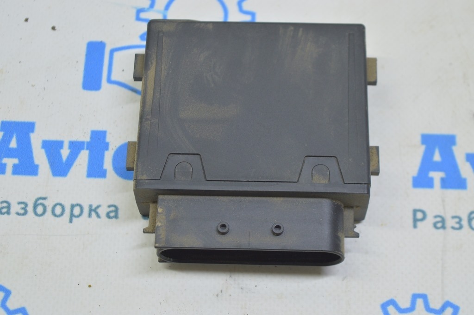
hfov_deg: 24.6
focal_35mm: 82
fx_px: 1085
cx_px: 237
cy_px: 158
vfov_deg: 16.5
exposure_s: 1/20
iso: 400
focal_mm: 55
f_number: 5.6
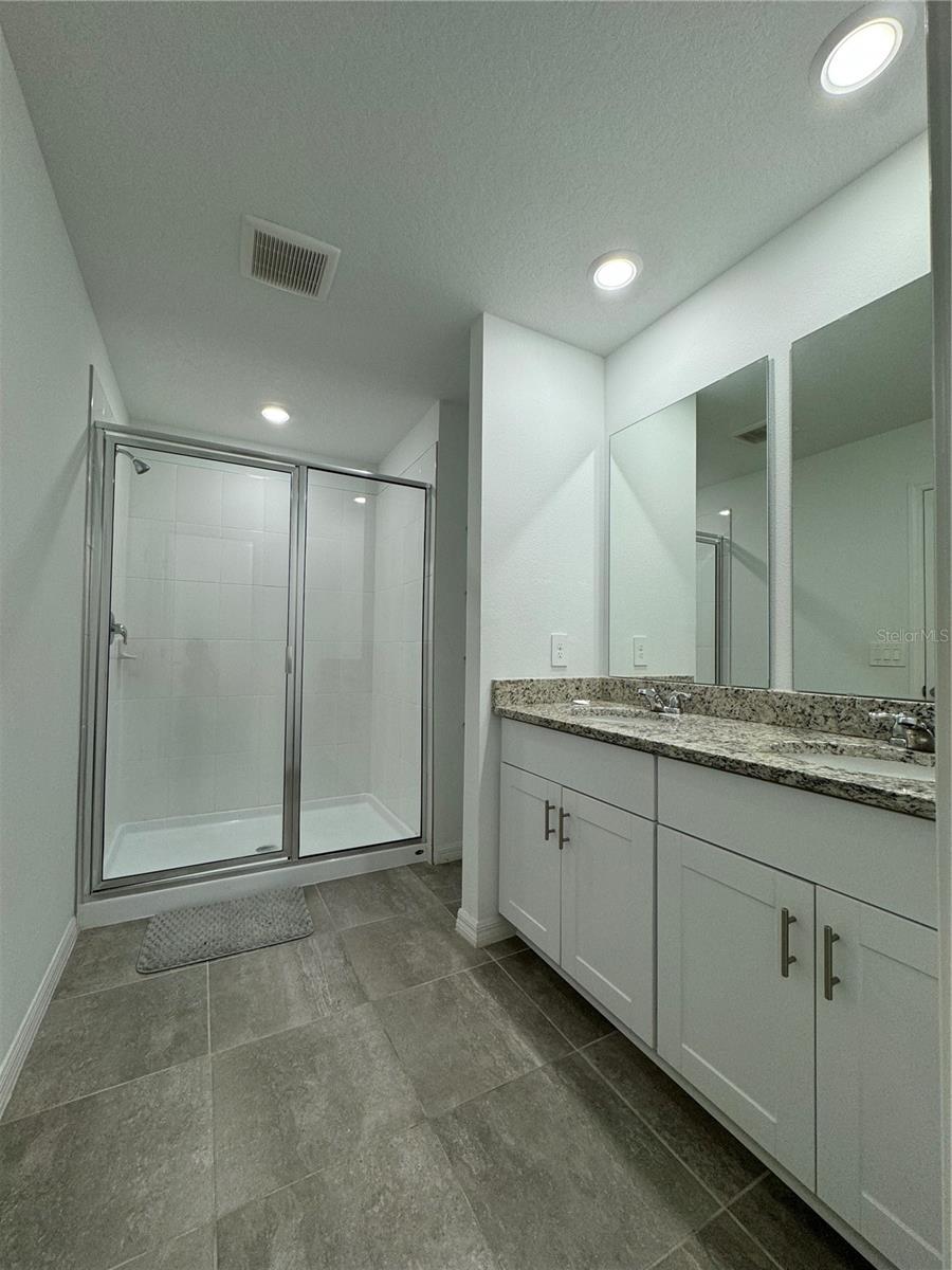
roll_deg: +0.0
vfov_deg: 102.1
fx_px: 513
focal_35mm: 14
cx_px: 476
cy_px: 635
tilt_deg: +1.6
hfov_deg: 85.7
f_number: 2.2
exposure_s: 1/120
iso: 100
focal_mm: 2.22
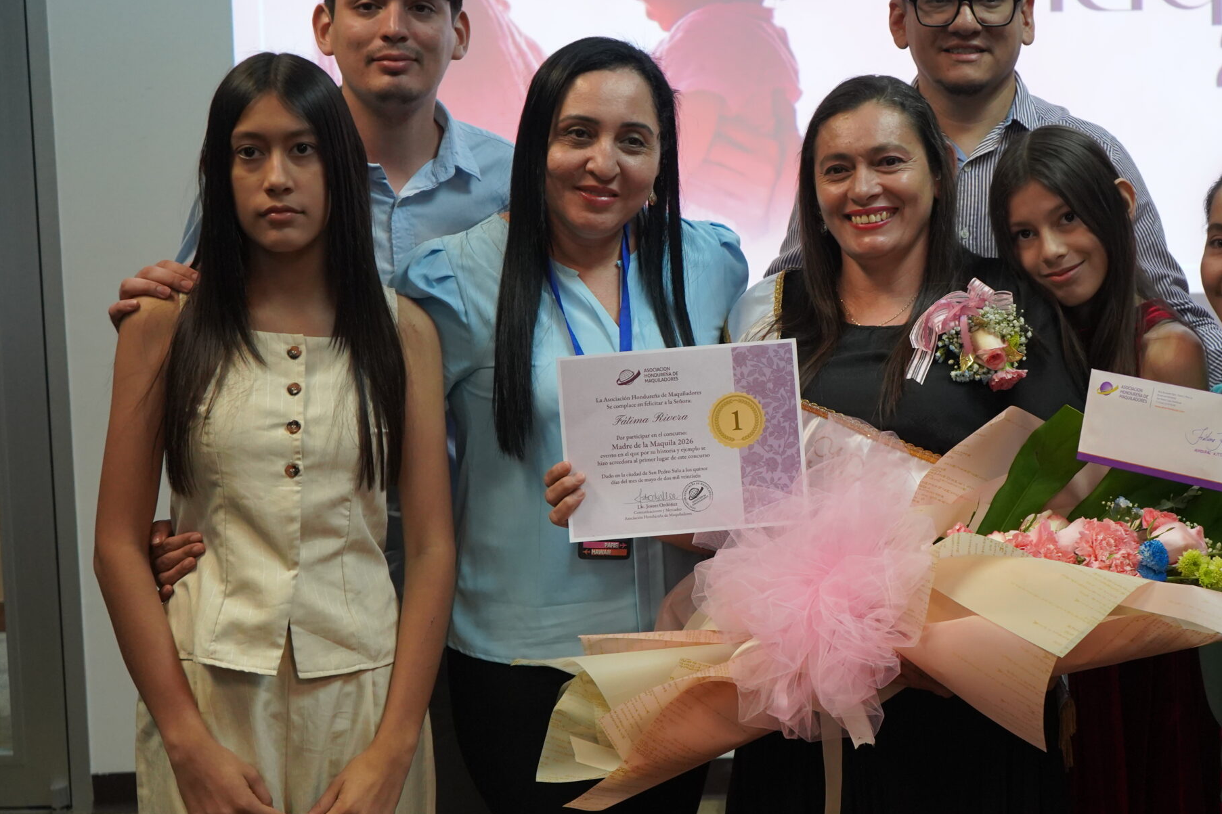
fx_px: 2070
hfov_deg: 32.6
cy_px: 404
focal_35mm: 61
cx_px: 800
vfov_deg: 22.3
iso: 2500
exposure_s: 1/160
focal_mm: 43
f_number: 4.5
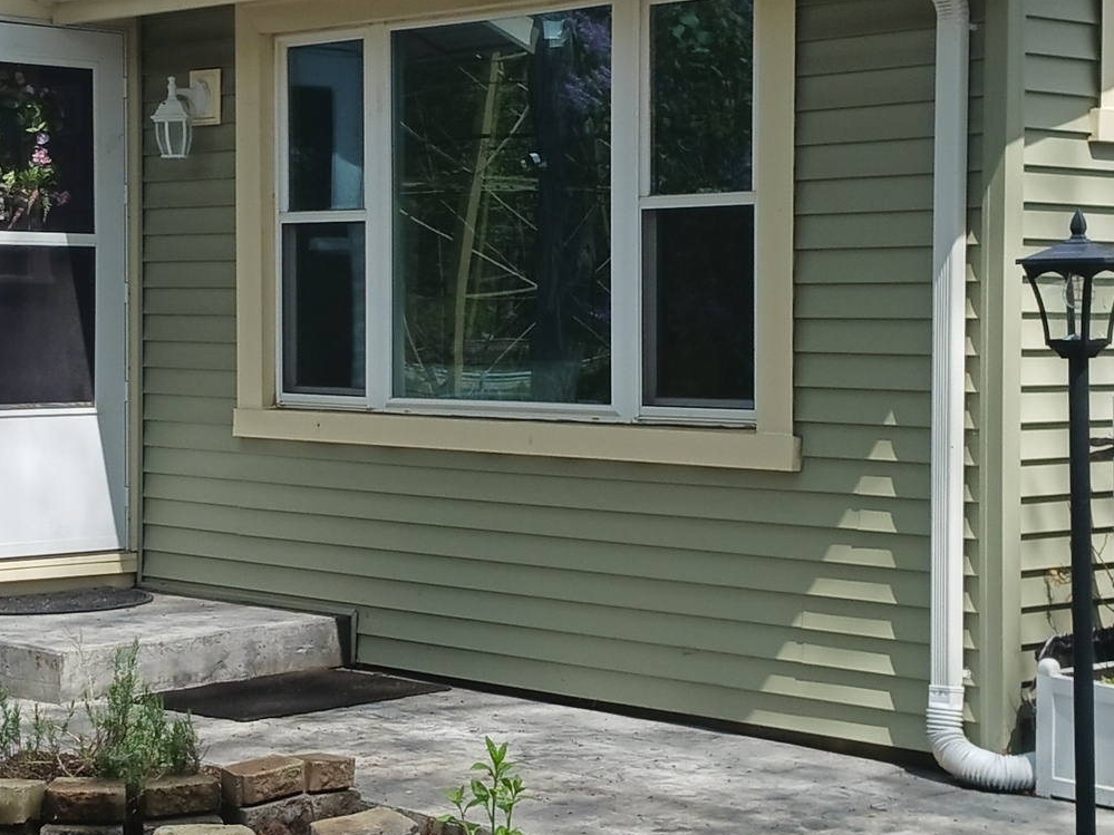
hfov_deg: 23.6
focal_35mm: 83
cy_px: 377
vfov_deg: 17.8
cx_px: 543
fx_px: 2671
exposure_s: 1/271
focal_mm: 4
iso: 20
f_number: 1.8
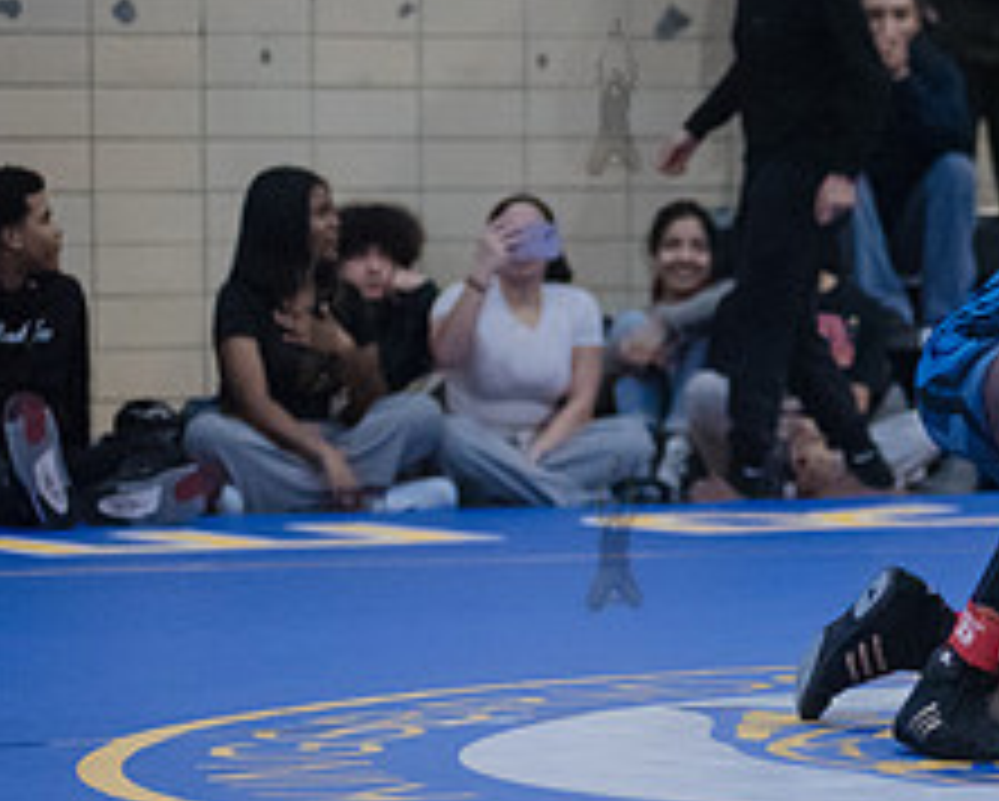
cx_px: 1192
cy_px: 313
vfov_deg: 7.9
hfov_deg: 9.7
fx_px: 5800
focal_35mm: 196
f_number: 3.2
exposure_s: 1/400
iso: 8000
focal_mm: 80
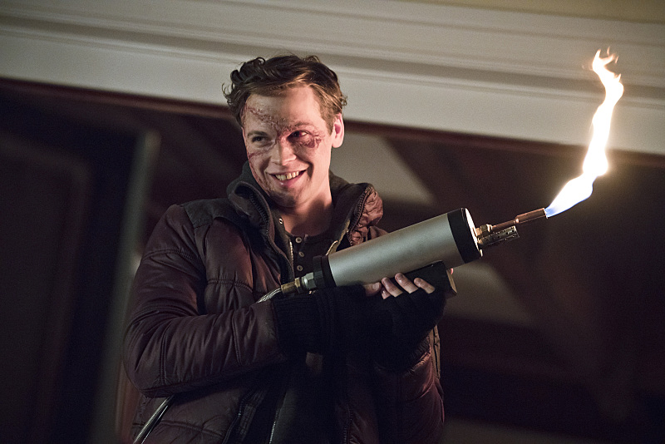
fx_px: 2495
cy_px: 222
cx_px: 332
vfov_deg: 10.2
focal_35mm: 135
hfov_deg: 15.2
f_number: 4
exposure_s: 1/160
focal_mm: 135
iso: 6400
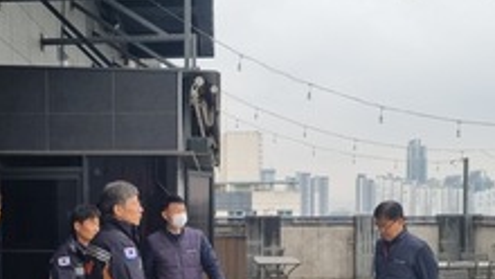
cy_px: 246
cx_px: 173
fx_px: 591
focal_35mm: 45
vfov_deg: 25.8
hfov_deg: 44.9
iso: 50
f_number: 1.8
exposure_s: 1/160
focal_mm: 5.4
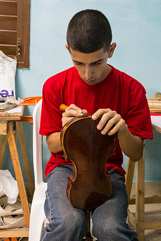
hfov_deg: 32.6
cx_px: 80
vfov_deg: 47.4
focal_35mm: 41
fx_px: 275
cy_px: 120
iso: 6400
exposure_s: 1/25
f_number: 7.1
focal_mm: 27
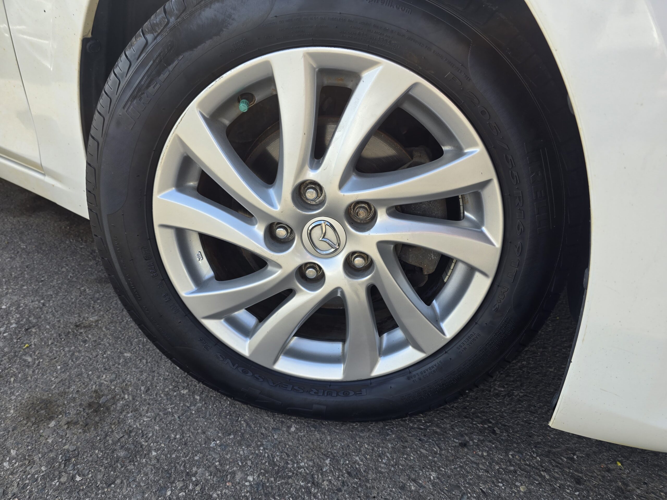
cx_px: 334
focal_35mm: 23
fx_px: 443
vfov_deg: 58.9
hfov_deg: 73.9
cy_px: 250
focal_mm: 6.3
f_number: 1.7
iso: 16
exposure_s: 1/180
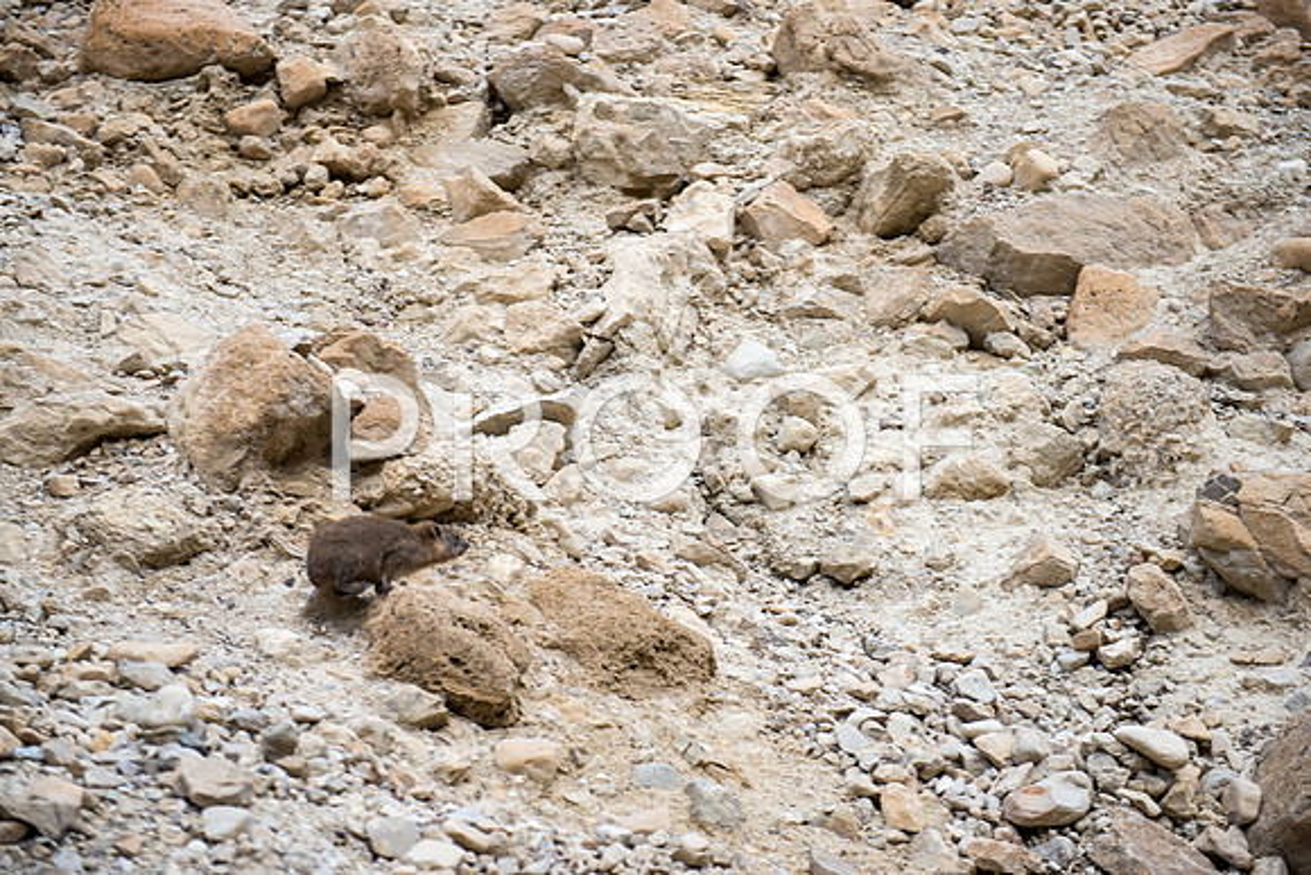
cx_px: 656
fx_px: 2550
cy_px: 438
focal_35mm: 70
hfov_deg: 28.8
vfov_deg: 19.5
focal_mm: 70
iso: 200
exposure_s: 1/1000
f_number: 2.8
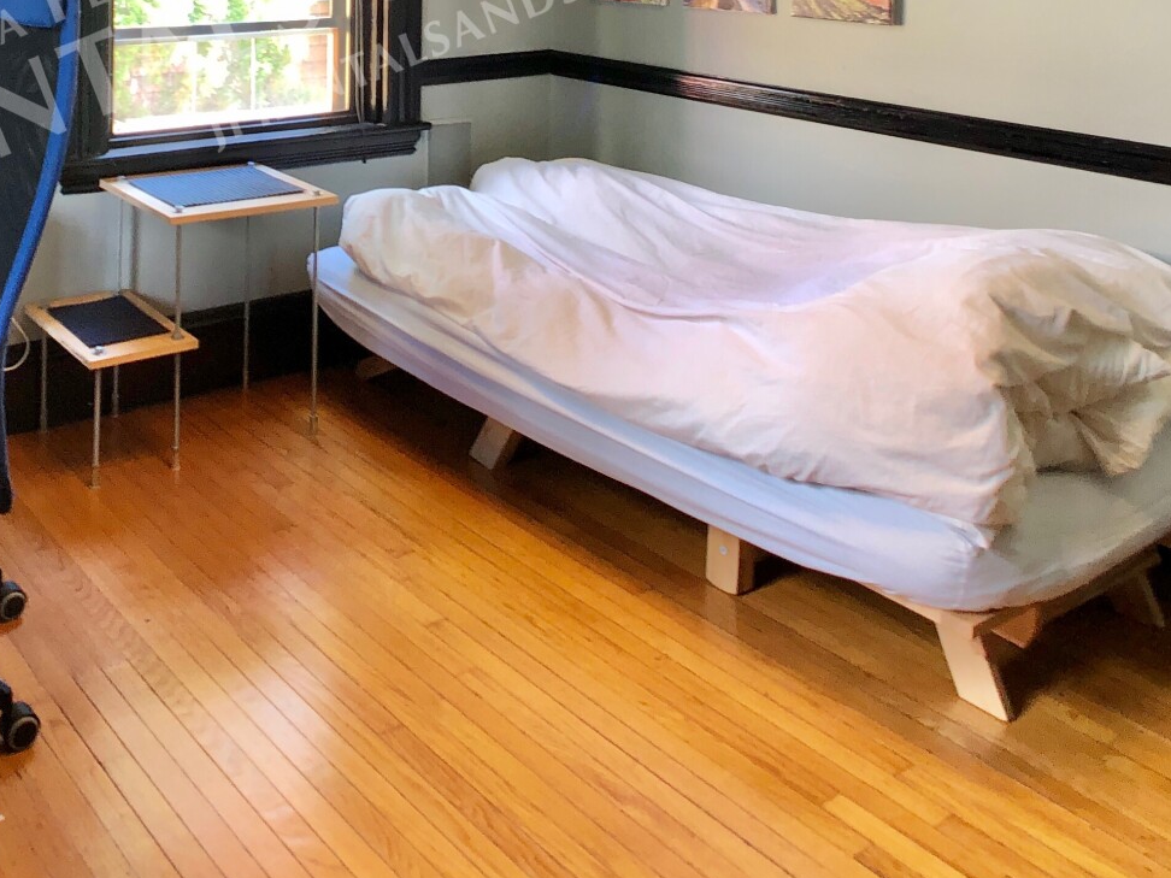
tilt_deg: -2.8
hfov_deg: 32.2
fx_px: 1996
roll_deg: +0.5
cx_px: 314
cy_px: -22
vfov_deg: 23.6
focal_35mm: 59
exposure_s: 1/30
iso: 50
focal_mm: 3.99
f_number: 1.8
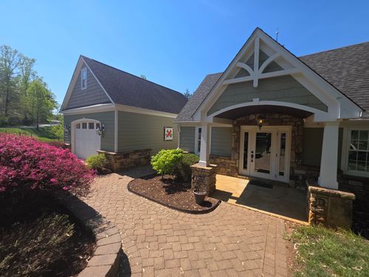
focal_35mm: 13
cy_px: 138
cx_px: 184
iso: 20
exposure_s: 1/955
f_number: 1.9
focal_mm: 2.2
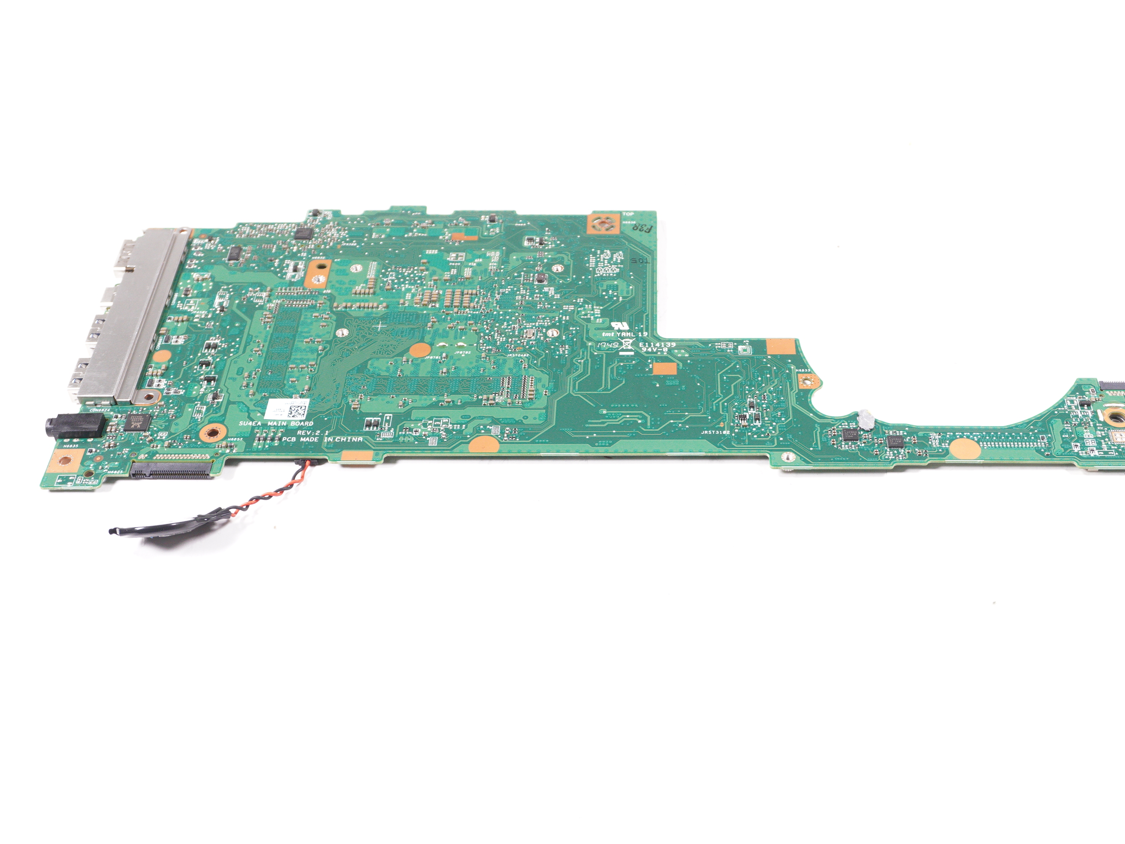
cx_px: 635
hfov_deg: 41.2
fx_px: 1495
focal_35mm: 46
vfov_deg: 31.5
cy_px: 421
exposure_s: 1/200
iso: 1000
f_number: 6.3
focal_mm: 28
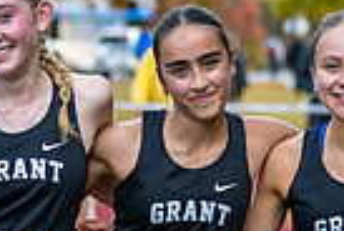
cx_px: 192
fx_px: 3438
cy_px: 331
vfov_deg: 3.8
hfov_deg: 5.7
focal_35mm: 359
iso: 360
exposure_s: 1/1000
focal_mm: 70
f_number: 2.8
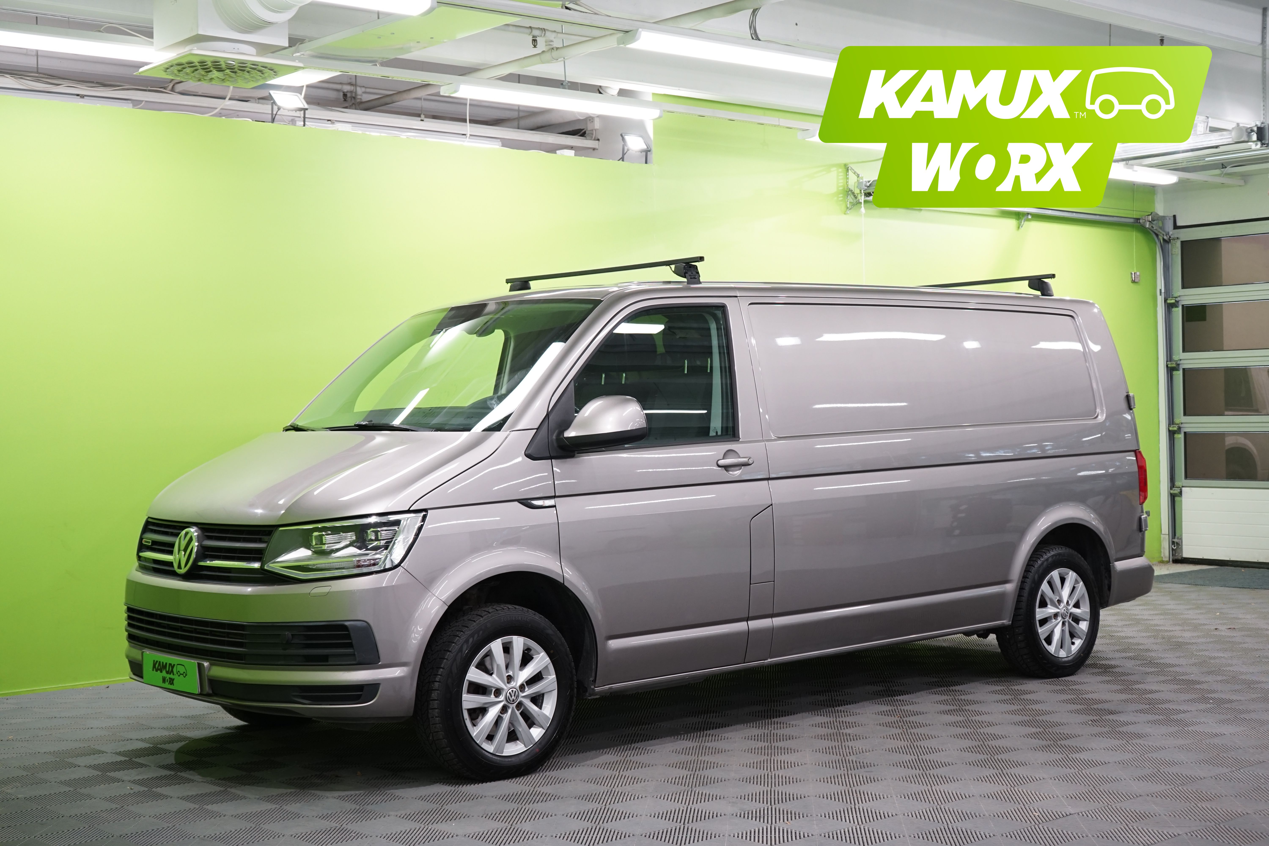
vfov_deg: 28.1
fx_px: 1692
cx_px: 634
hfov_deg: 41.1
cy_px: 423
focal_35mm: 48
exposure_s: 1/50
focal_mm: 48
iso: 800
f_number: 5.6
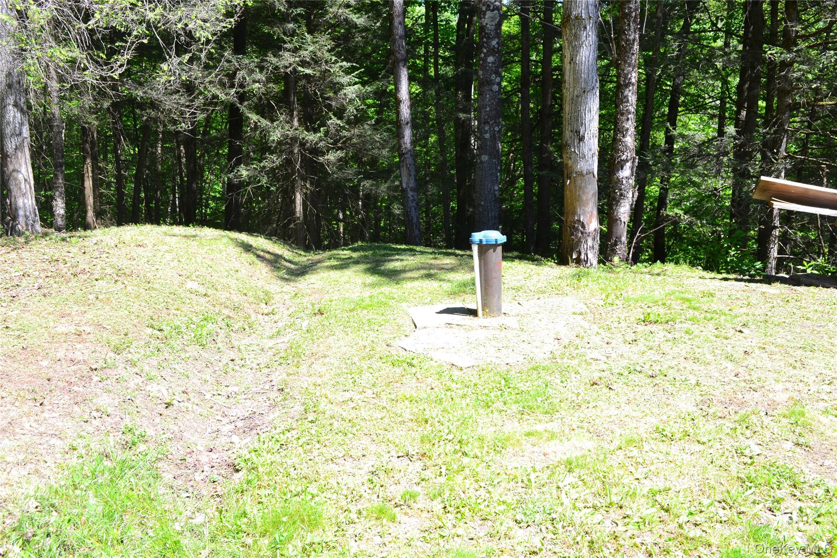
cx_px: 418
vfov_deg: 36.9
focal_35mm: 36
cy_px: 279
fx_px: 837
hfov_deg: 53.1
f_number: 9
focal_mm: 24
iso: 400
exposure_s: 1/100
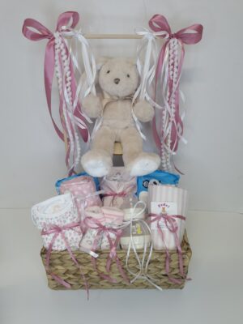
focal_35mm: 23
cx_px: 122
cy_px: 162
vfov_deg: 73.9
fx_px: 215
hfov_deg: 58.9
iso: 50
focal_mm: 5.54
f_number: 1.8
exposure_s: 1/50
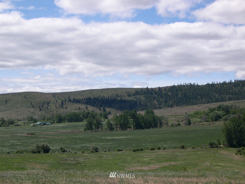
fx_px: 510
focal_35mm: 72
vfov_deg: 20.4
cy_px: 92
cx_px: 122
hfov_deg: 27.0
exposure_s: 1/160
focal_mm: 15.3
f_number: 10.4
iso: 100
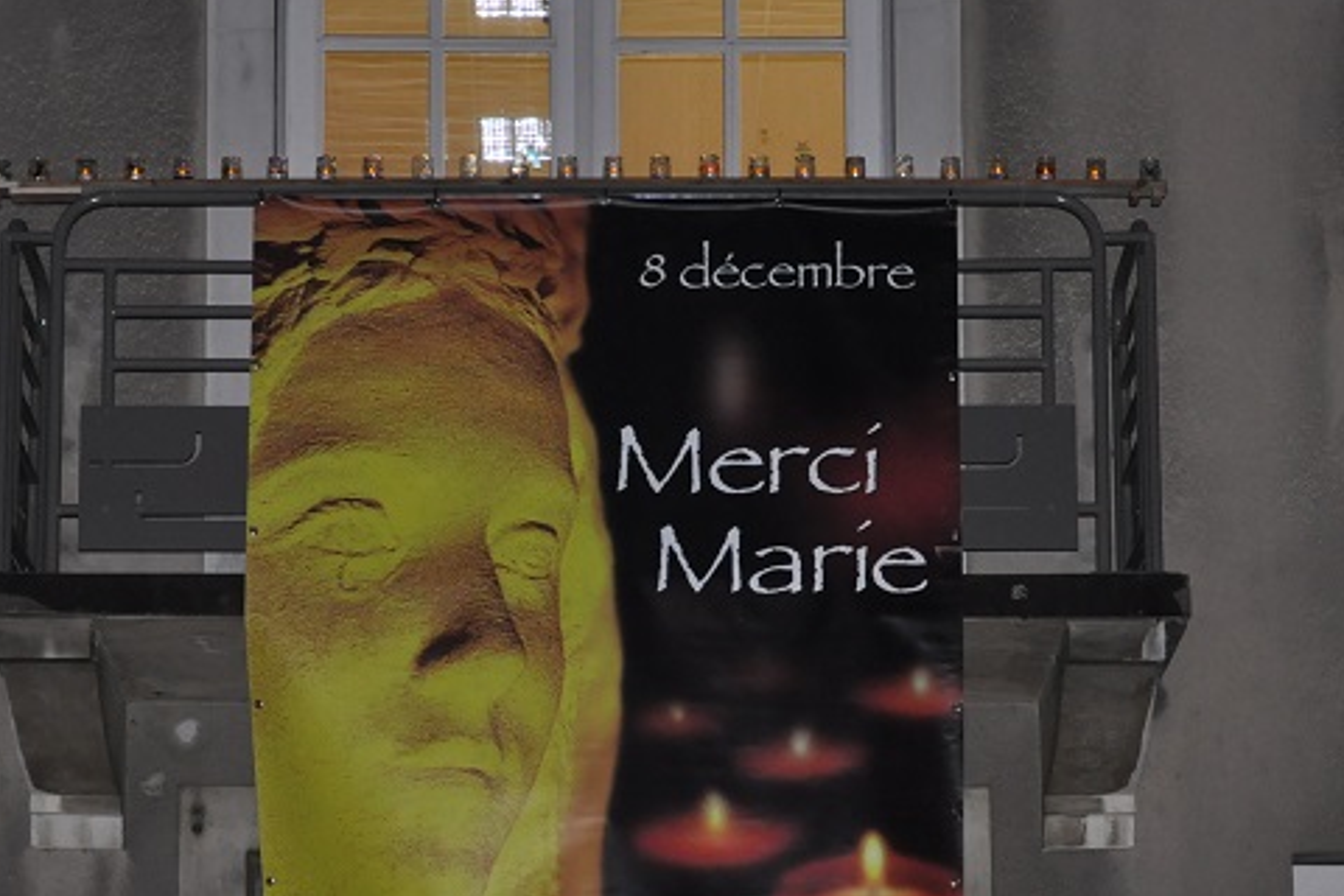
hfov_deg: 14.6
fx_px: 5264
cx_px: 637
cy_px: 666
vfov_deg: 9.7
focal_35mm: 141
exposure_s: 1/60
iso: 800
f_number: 5
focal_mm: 50
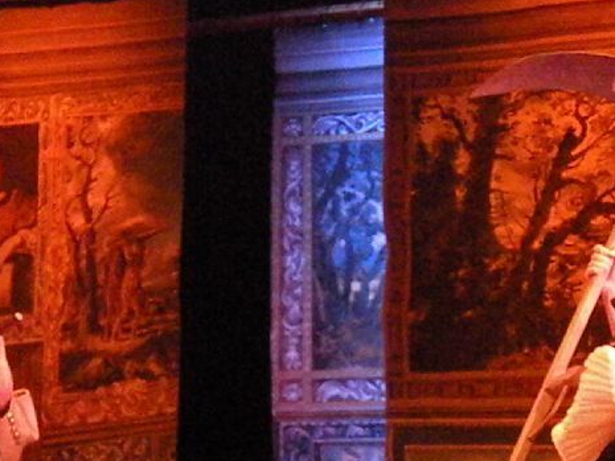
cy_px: 324
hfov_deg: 12.3
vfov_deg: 9.3
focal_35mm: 160
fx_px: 2843
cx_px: 345
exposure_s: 1/250
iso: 3200
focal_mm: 16.4
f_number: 4
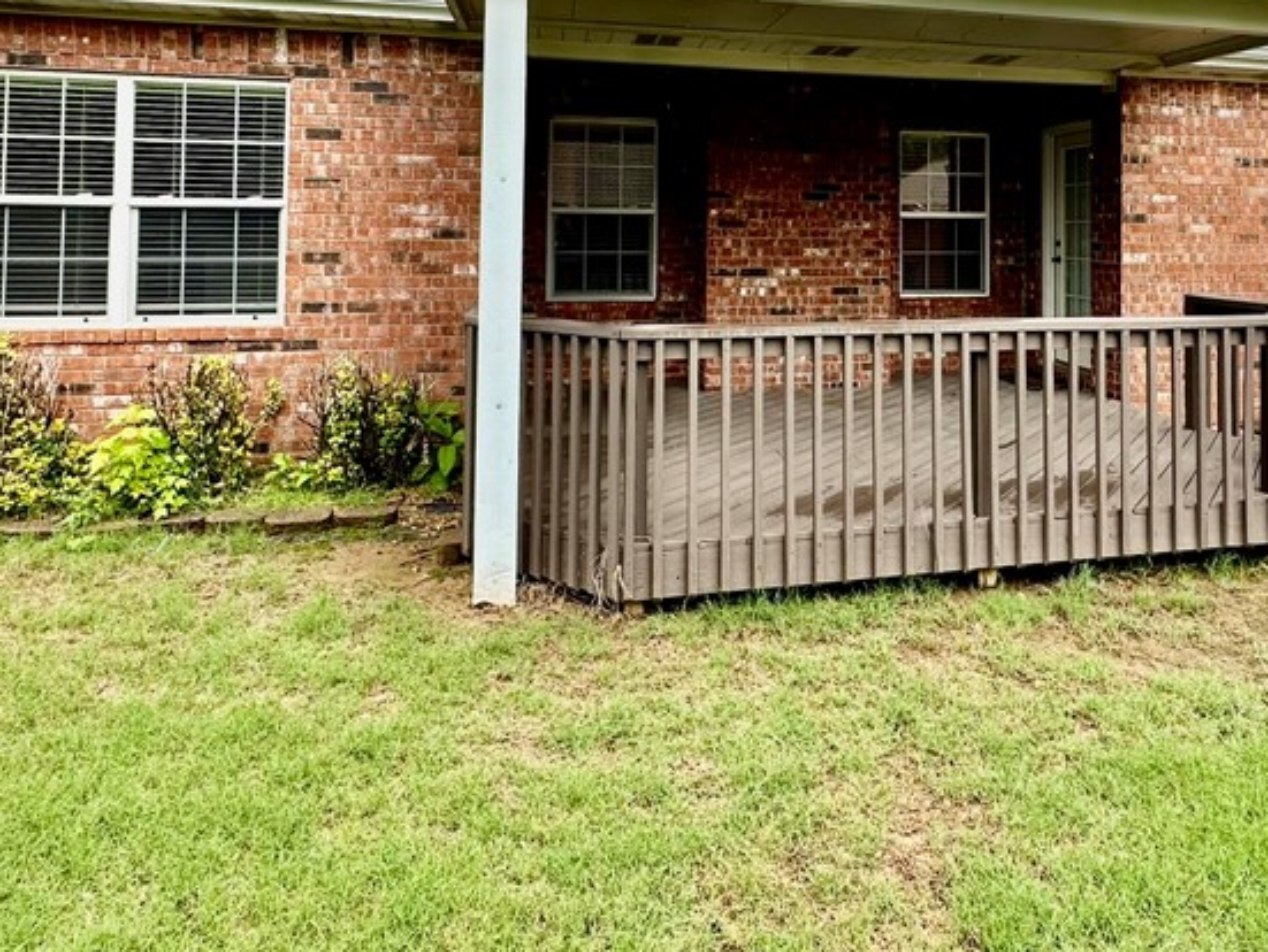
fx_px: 953
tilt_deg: +2.1
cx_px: 803
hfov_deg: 66.1
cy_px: 193
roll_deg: -0.5
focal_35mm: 26
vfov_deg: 50.0
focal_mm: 2.22
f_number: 2.2
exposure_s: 1/443
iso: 40
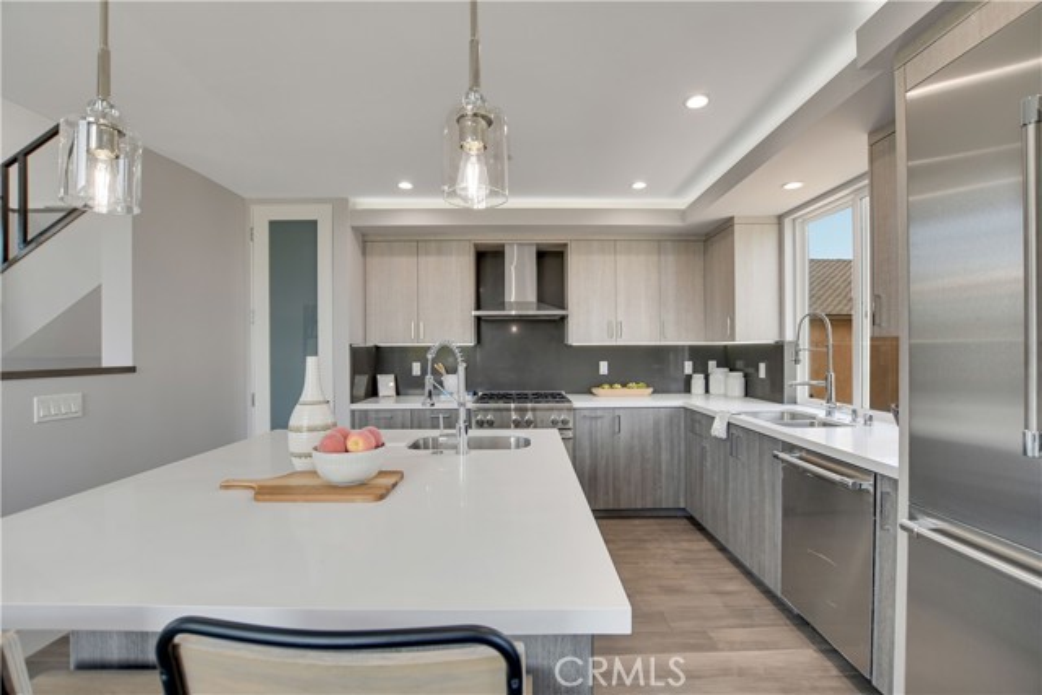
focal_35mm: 15
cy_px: 348
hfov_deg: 100.4
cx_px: 521
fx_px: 434
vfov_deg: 77.4
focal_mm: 10
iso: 400
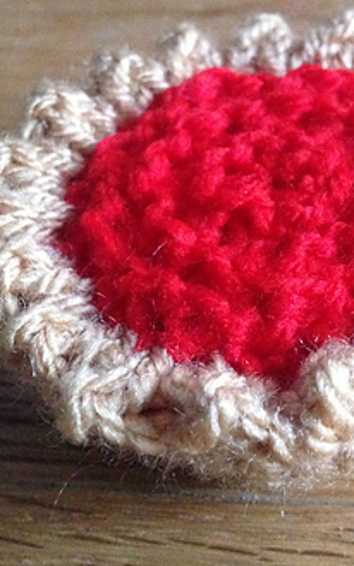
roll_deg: +0.6
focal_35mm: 68
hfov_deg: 18.9
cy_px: 213
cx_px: 297
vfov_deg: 30.1
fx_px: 1048
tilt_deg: -39.5
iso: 640
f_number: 2.4
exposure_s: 1/15
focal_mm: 4.12
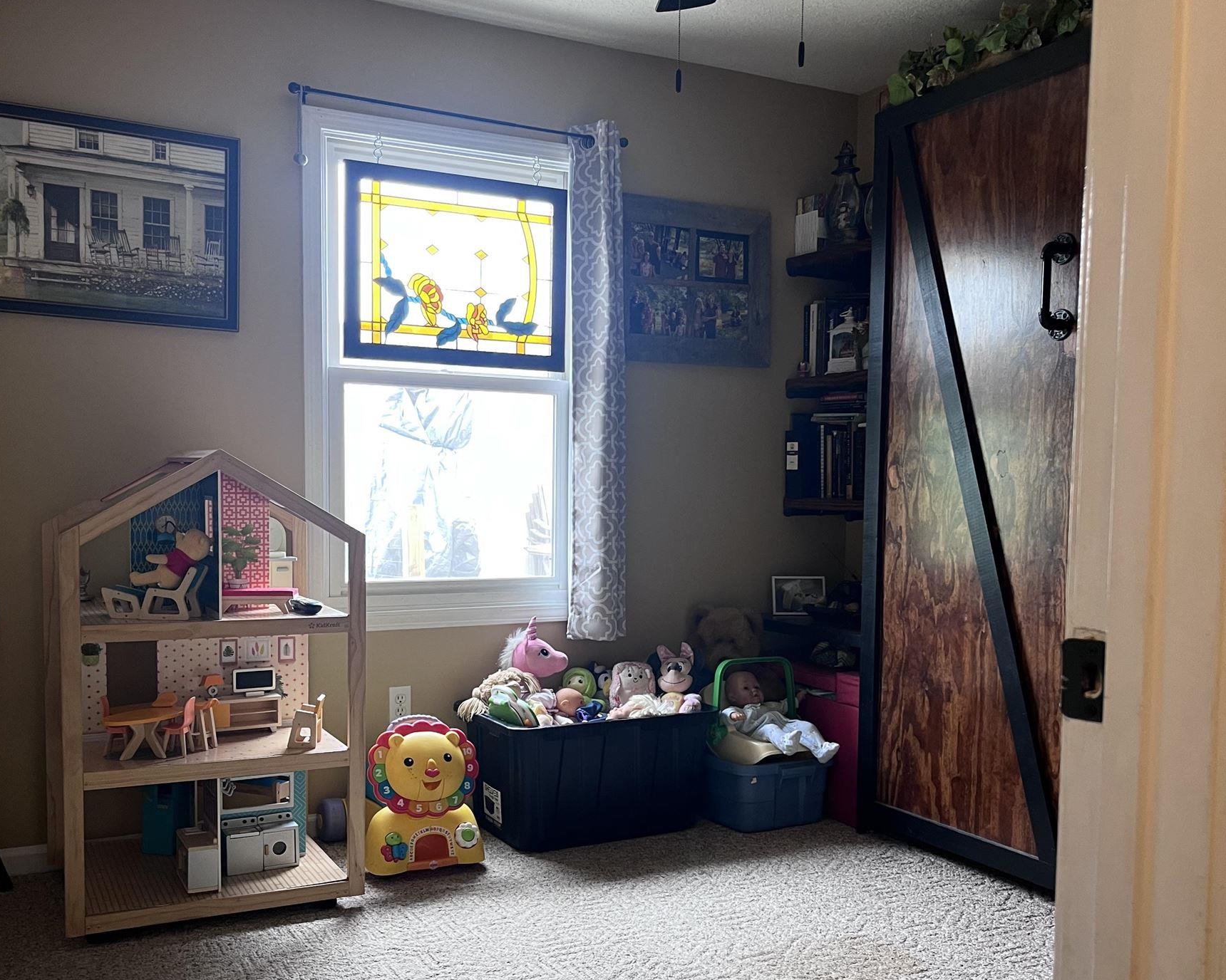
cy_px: 564
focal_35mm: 34
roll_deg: +0.3
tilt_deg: -5.0
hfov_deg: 52.8
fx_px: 1234
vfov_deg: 43.2
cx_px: 612
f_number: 1.6
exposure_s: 1/60
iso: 100
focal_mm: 5.1
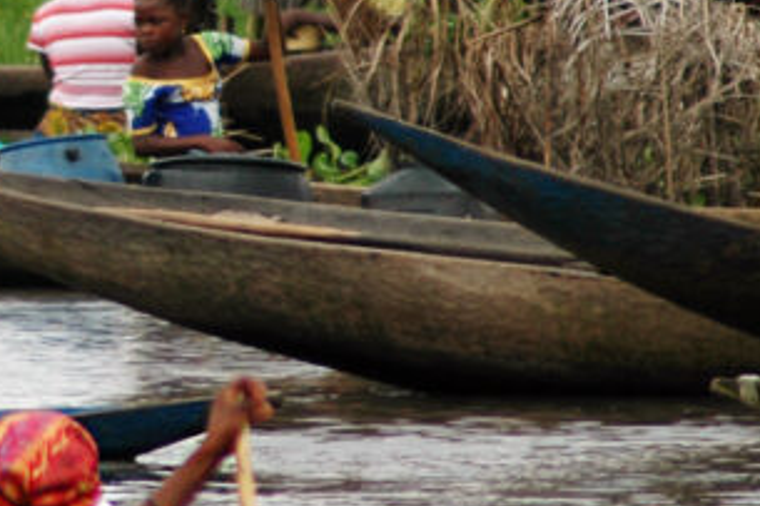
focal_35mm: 1512
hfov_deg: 1.4
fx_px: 31901
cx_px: -117
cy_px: 133
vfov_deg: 0.9
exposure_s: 1/640
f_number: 5.6
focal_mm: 300
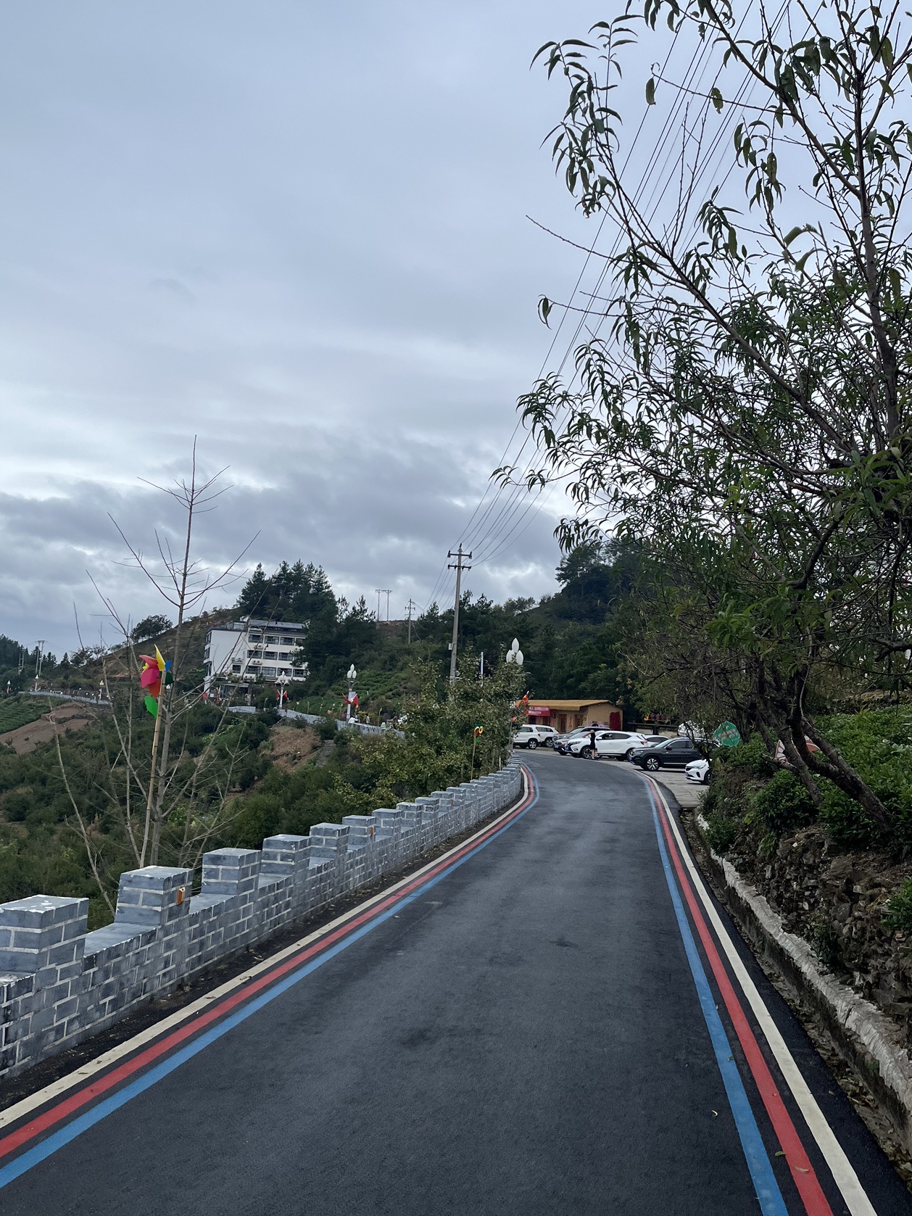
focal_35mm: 31
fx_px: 1089
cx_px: 437
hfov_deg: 45.4
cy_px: 532
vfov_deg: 58.2
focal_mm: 5.1
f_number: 1.6
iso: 50
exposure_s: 1/1279
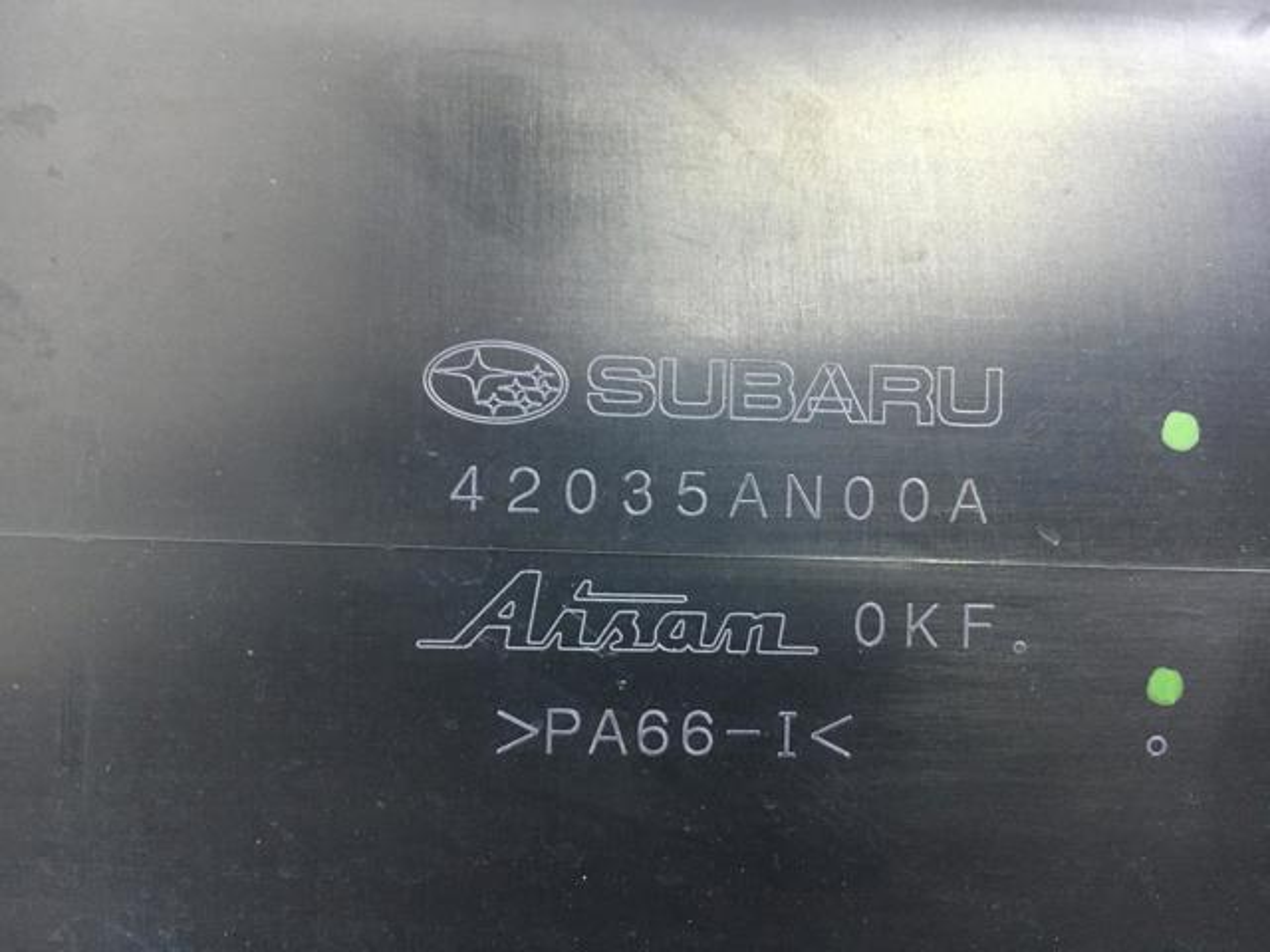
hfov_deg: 61.7
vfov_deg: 48.2
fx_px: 1064
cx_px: 635
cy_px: 476
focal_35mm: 29
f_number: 2.2
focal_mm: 4.15
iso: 160
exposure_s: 1/33
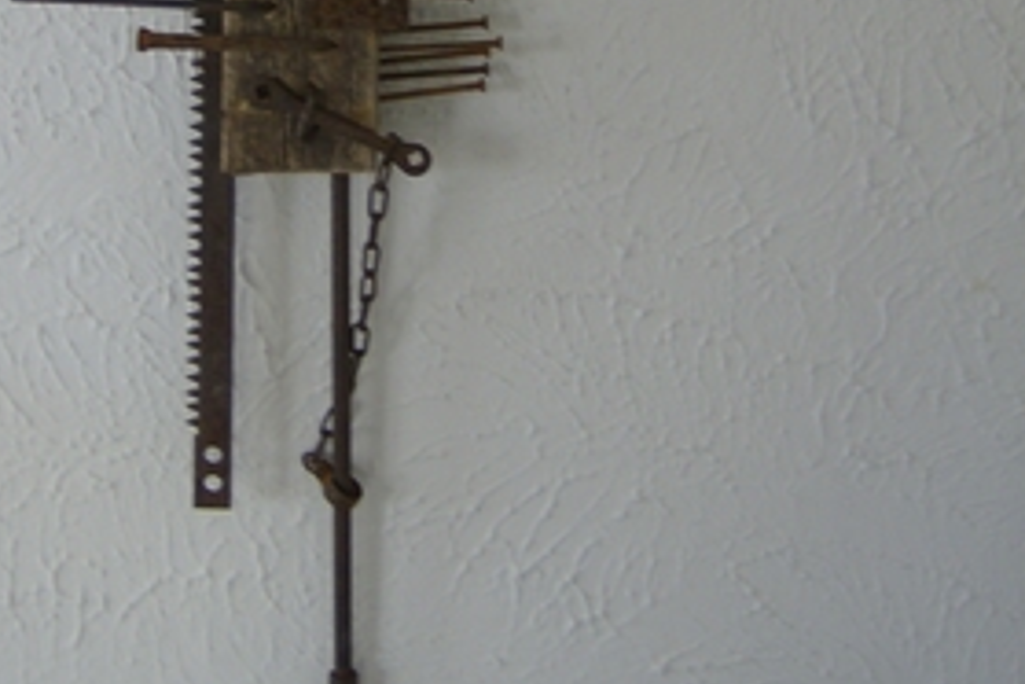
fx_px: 1907
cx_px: 355
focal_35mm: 67
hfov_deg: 29.9
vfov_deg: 19.6
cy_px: -37
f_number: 2.8
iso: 105
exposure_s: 1/64
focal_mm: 6
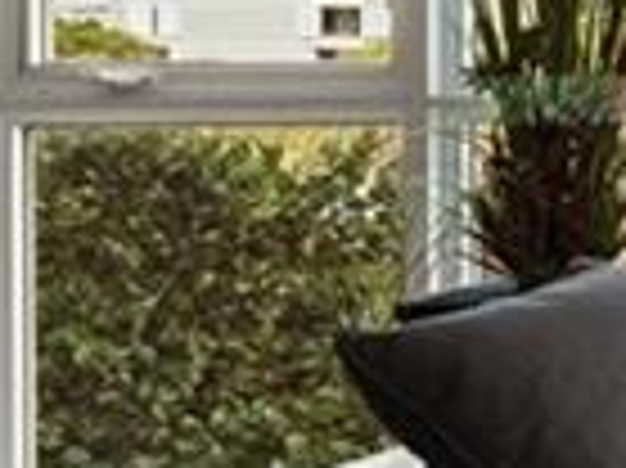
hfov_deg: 9.9
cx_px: 2139
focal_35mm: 99
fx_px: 1789
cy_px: -133
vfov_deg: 14.3
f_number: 7.1
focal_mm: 14
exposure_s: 1/13
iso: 200
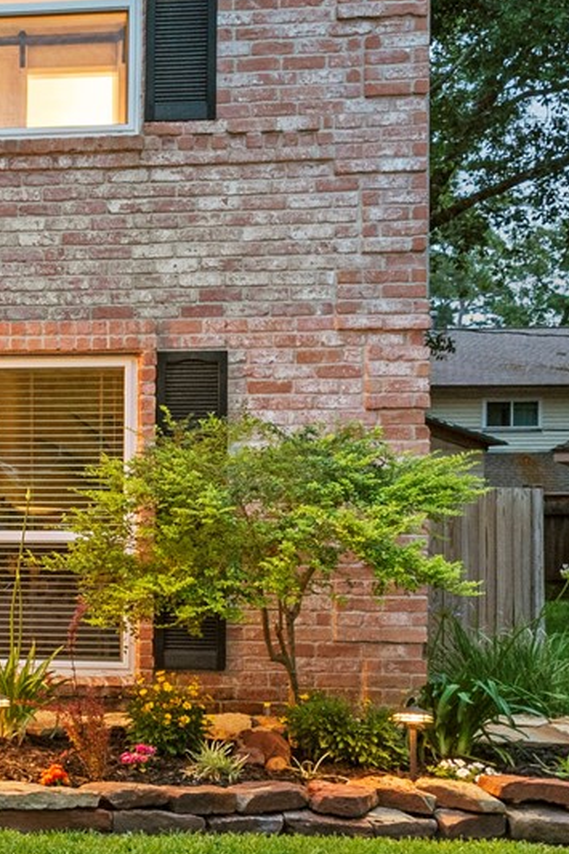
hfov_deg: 18.3
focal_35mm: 57
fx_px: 1352
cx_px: -476
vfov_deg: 34.6
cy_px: 599
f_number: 8
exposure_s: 1/4
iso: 800
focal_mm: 14
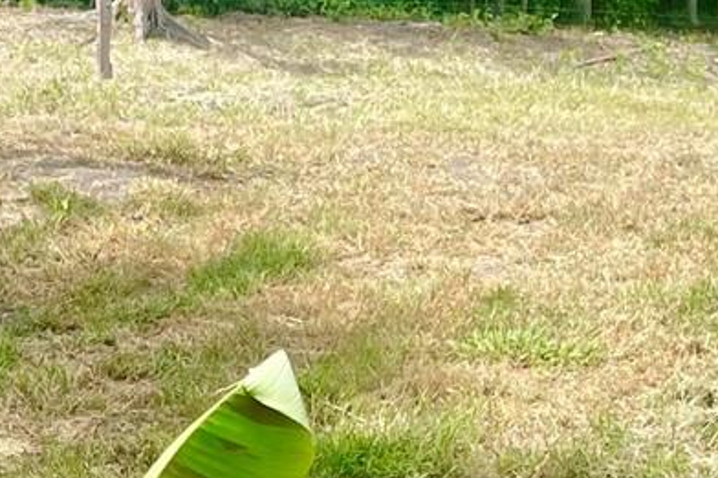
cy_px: 542
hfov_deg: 14.9
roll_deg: -2.0
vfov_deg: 10.0
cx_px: 31
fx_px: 2711
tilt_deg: -15.9
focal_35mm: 136
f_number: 1.6
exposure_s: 1/1667
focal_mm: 5.1
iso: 32
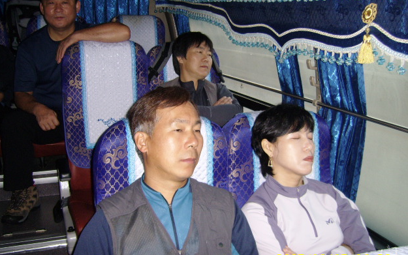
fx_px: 423
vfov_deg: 33.6
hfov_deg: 51.5
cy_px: 122
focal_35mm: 38
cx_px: 200
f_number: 2.8
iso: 218
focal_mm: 5.95
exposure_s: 1/30
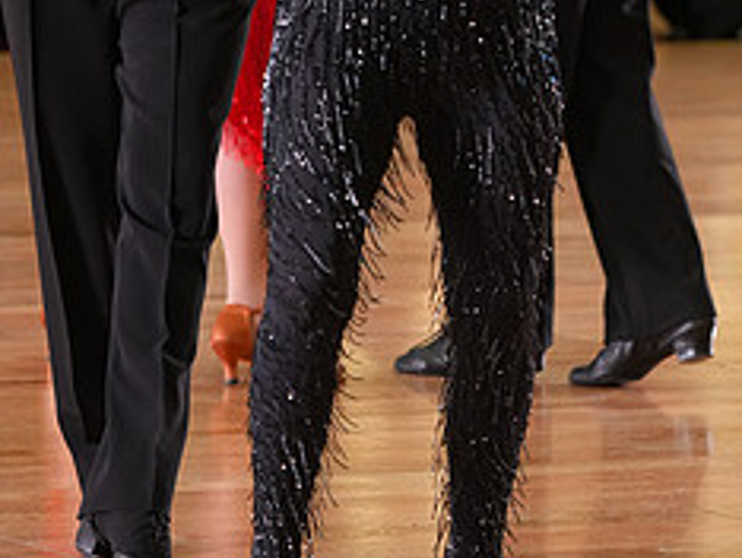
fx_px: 7810
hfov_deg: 5.4
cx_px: 208
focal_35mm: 364
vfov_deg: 4.1
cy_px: -146
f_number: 4
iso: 1600
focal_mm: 153
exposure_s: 1/200
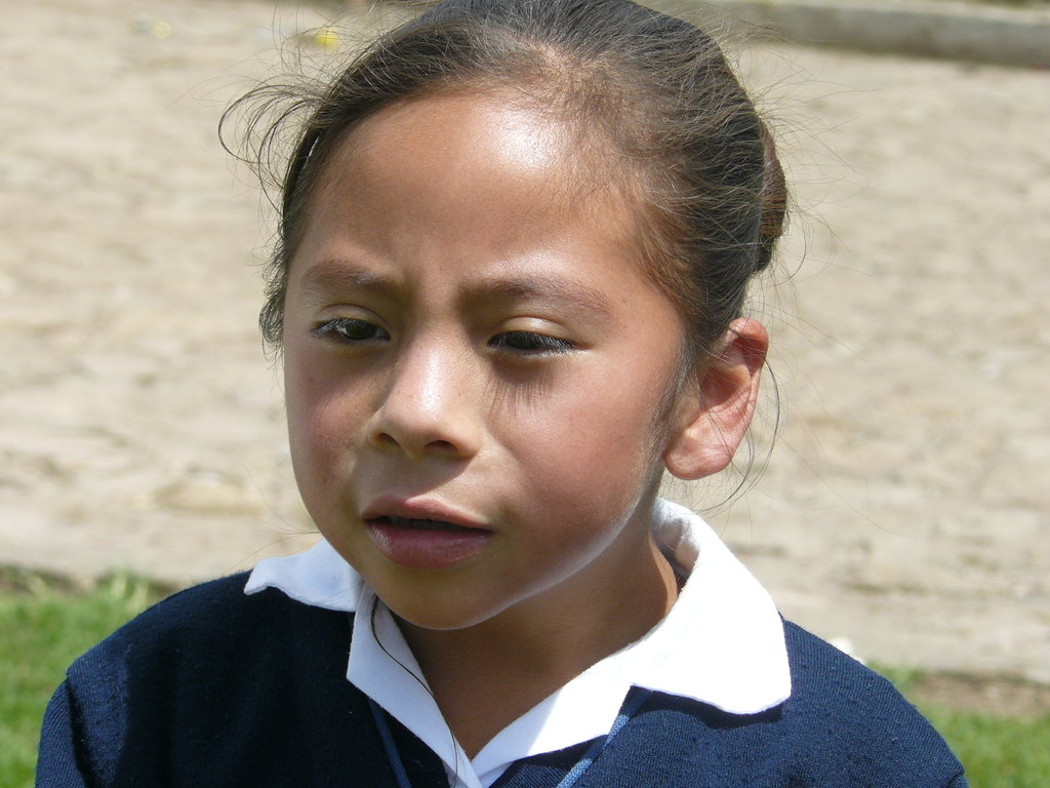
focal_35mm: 244
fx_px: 7401
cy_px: 394
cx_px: 525
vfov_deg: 6.1
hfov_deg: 8.1
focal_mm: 40.7
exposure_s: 1/320
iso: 100
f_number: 5.6
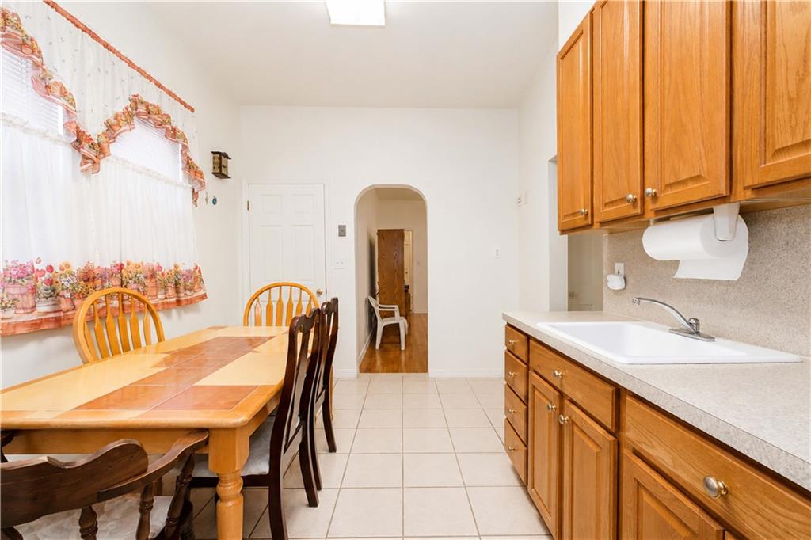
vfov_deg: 77.3
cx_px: 406
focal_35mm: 15
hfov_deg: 100.4
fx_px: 338
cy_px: 270
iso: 1250
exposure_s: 1/60
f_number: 8
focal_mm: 10
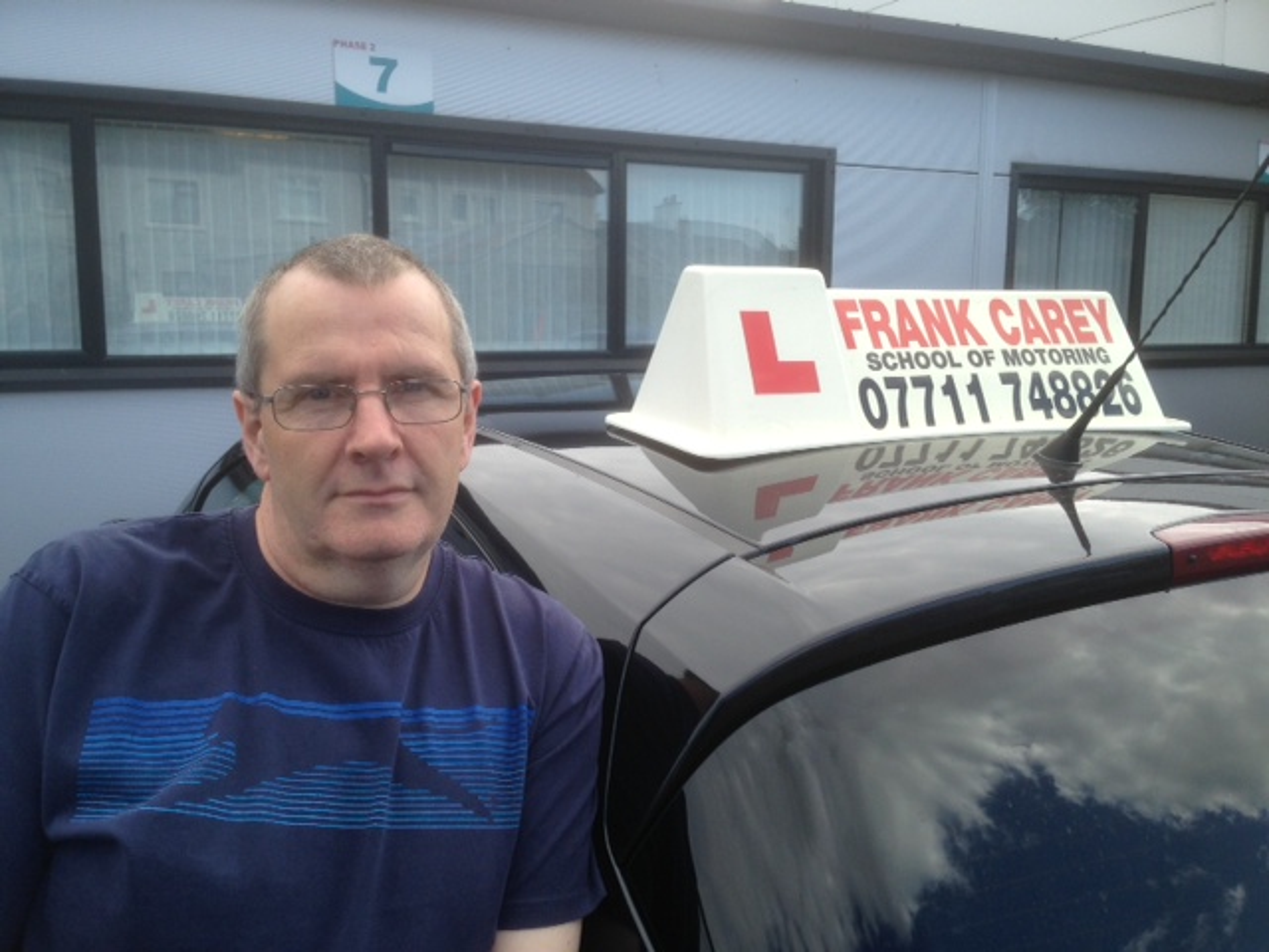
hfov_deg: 55.4
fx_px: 1210
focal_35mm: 33
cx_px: 634
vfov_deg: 42.9
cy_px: 476
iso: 50
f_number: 2.4
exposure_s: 1/488
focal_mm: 4.13
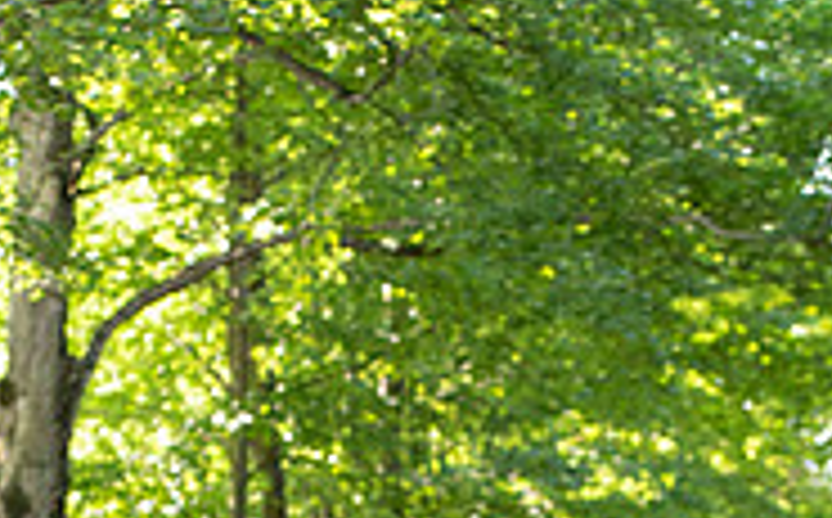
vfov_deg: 7.3
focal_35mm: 174
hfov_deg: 12.1
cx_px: 468
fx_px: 3939
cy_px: 991
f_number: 3.5
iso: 640
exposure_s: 1/200
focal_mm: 70
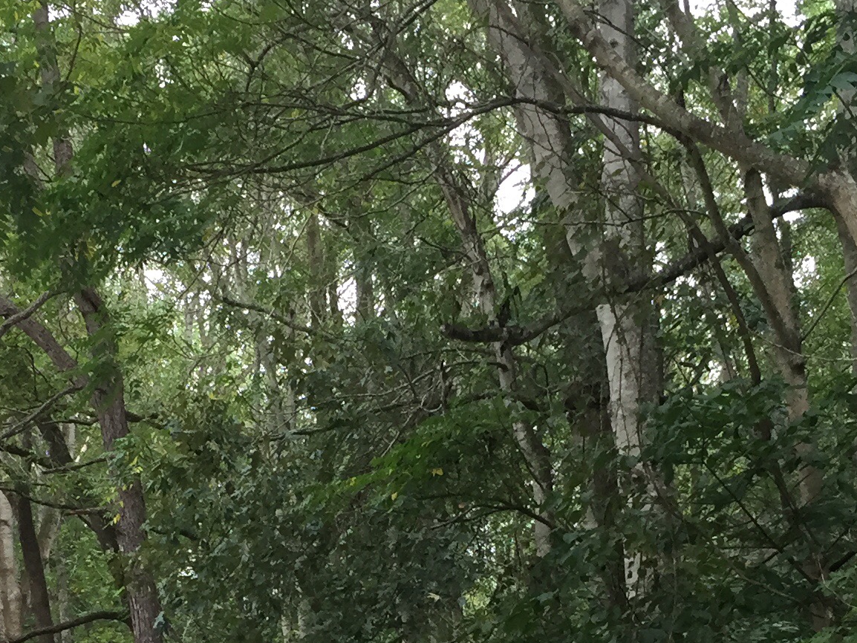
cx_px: 339
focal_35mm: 82
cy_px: 775
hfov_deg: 23.8
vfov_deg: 17.2
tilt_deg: +1.4
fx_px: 2031
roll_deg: +1.9
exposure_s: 1/30
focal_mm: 4.15
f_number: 2.2
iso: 32
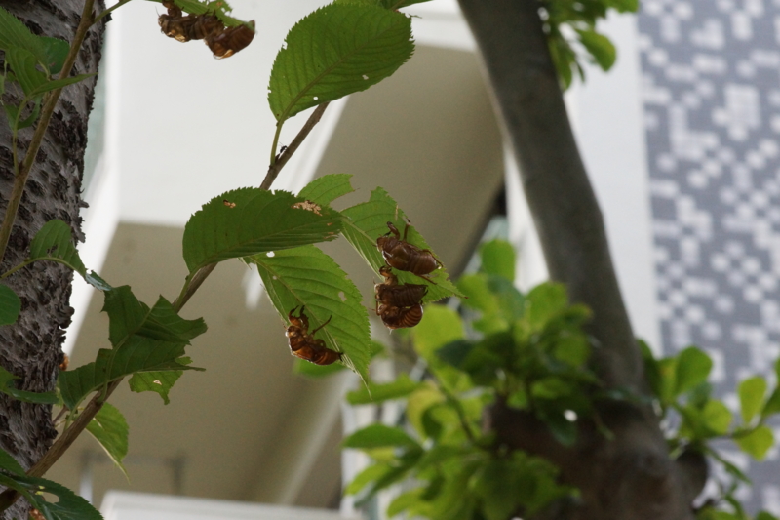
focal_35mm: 150
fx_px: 3249
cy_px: 260
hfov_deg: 13.7
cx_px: 390
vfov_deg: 9.1
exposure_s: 1/125
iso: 1600
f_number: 13
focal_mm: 100
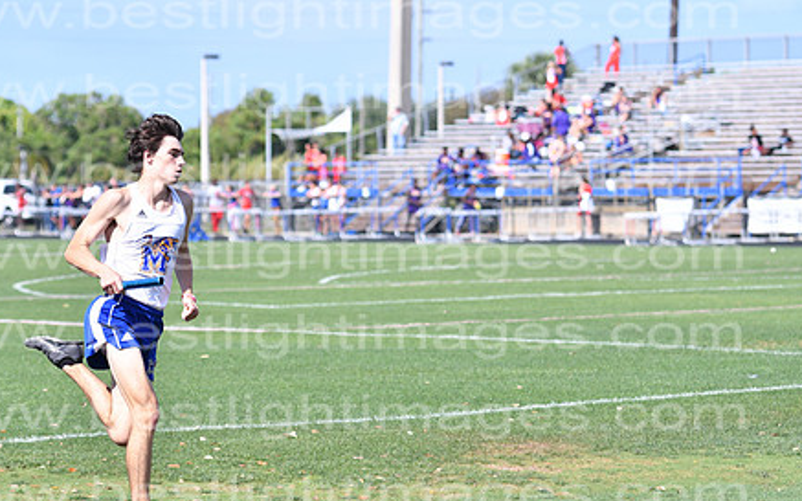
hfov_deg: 10.9
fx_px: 4211
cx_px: 330
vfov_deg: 6.8
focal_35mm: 193
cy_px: 296
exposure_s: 1/2000
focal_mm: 95
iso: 200
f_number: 4
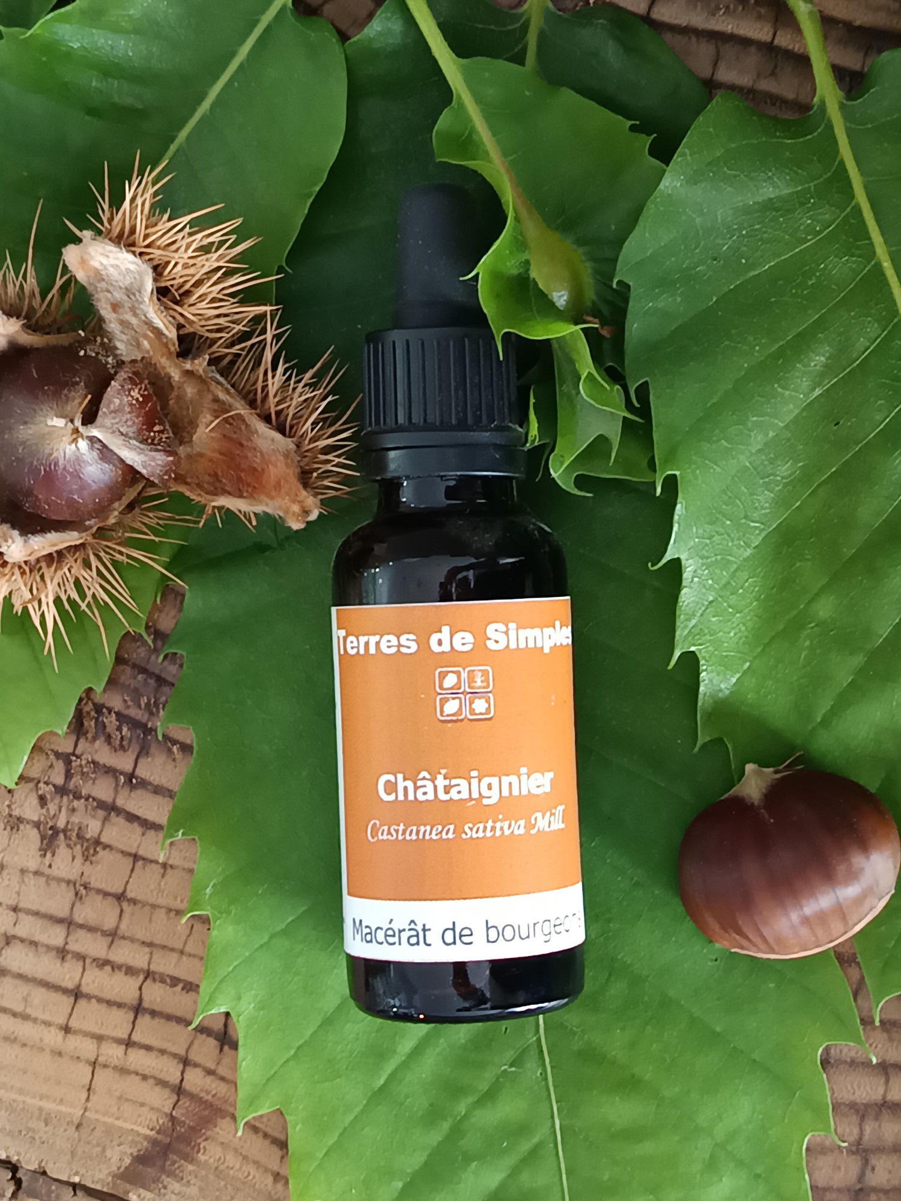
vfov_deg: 71.6
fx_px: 833
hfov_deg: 56.8
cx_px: 450
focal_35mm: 24
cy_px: 600
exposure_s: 1/25
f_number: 1.7
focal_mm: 5.31
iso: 1083
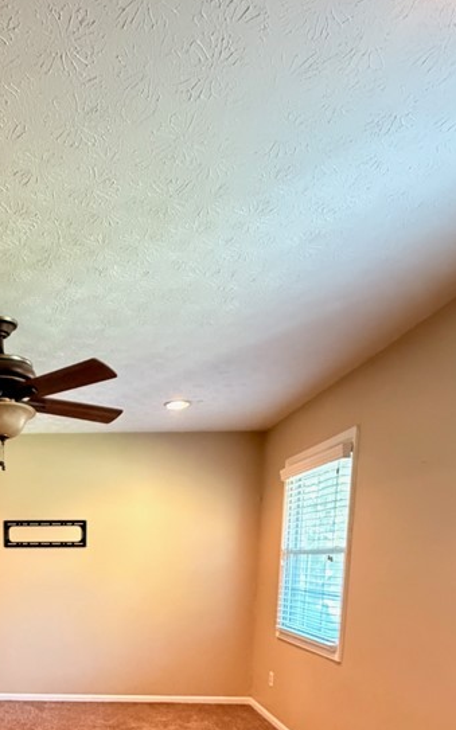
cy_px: 648
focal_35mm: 28
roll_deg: -1.3
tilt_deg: -8.8
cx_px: 52
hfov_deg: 41.3
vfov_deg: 57.7
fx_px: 557
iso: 1250
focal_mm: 2.22
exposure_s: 1/30
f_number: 2.2
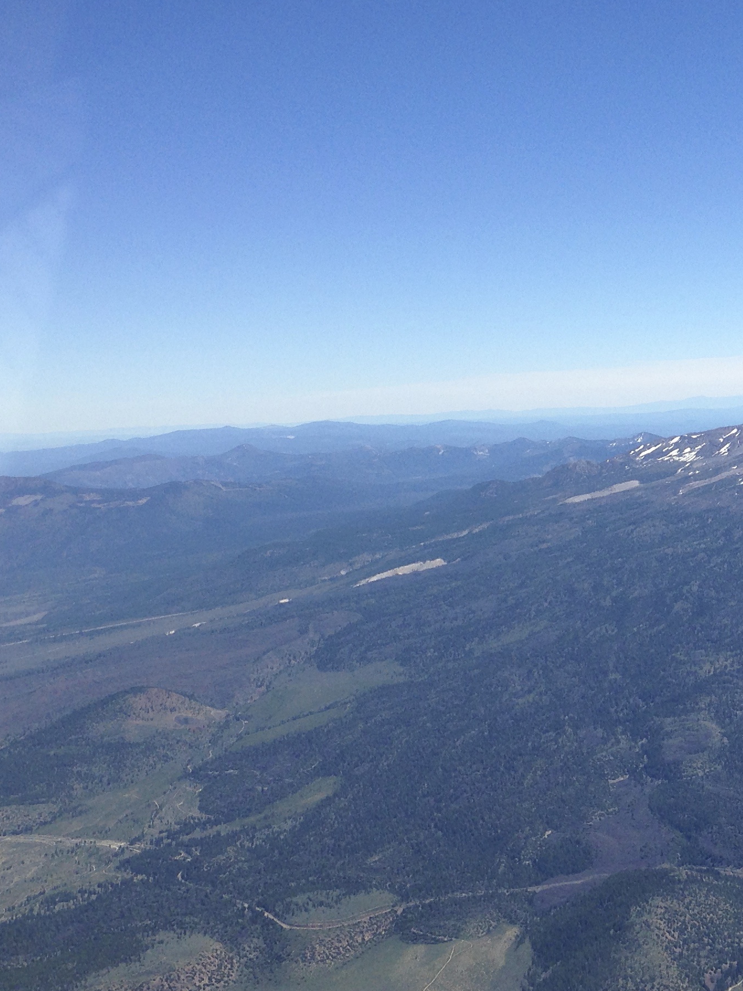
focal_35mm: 60
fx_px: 1717
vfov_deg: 32.0
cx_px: 670
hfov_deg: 23.7
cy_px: 342
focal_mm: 4.13
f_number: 2.4
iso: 50
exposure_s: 1/1466
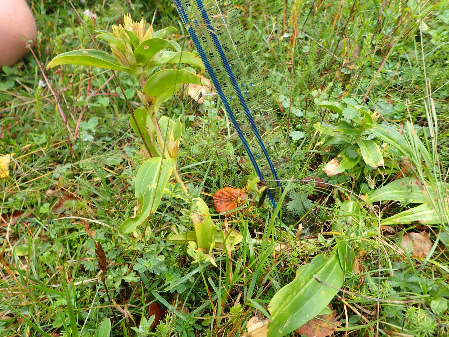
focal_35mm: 25
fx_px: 324
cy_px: 168
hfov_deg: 69.4
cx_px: 224
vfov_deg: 54.9
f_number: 2.8
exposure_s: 1/125
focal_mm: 4.5
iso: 100
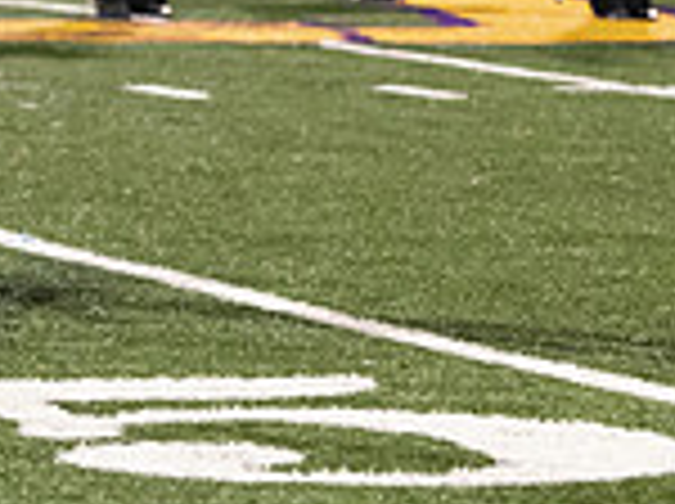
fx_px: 7398
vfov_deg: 3.9
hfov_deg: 5.2
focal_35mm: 380
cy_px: -205
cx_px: 189
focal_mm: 102
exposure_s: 1/500
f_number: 3.2
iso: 5000
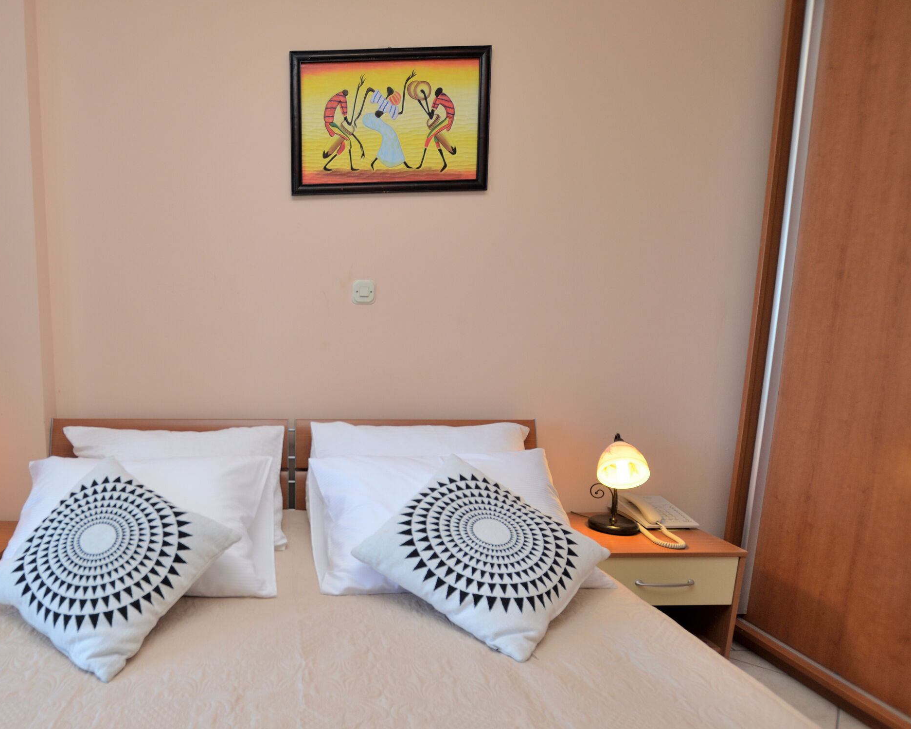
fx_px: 566
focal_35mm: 21
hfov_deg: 72.7
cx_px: 238
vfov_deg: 65.0
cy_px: 434
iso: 200
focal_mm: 10
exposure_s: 1/80
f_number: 4.5
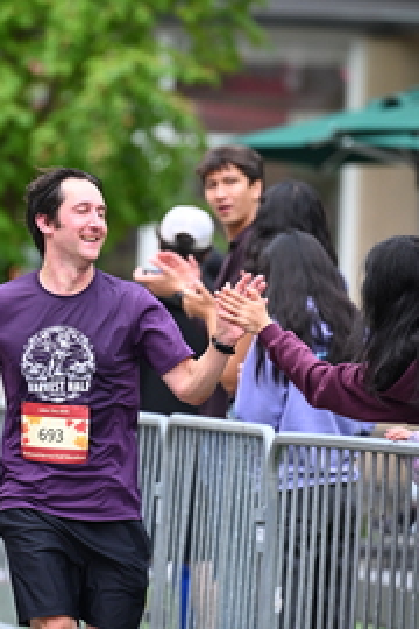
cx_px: 129
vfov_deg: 5.1
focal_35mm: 407
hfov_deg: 3.4
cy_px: 261
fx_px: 7105
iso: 1000
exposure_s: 1/2000
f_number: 2.8
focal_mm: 200
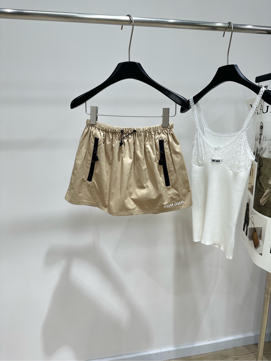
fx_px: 251
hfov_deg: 56.8
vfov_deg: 71.6
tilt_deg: -12.4
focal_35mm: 24
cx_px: 136
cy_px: 180
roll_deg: +0.2
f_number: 1.78
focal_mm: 6.86
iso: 100
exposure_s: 1/121
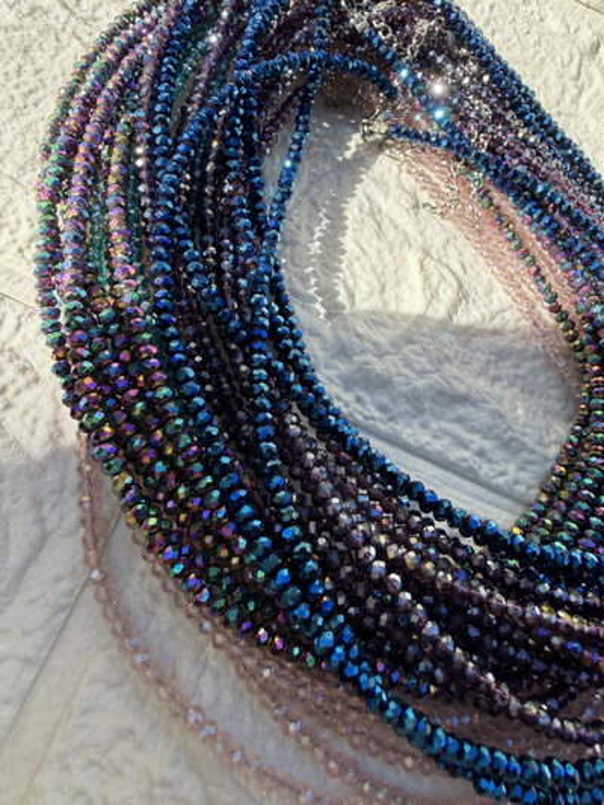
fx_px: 558
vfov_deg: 71.6
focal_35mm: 24
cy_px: 402
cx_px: 302
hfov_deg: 56.8
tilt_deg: -60.1
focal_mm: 2.22
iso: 40
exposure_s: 1/511
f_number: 2.2
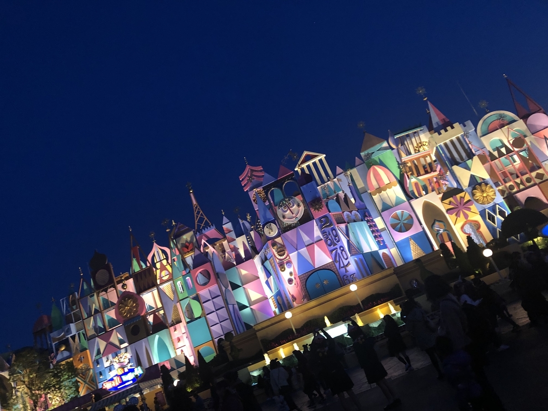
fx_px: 443
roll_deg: +22.1
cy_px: 206
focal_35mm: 28
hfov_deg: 63.4
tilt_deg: +17.5
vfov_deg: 49.7
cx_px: 274
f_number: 1.8
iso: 100
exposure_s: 1/17
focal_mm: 3.99
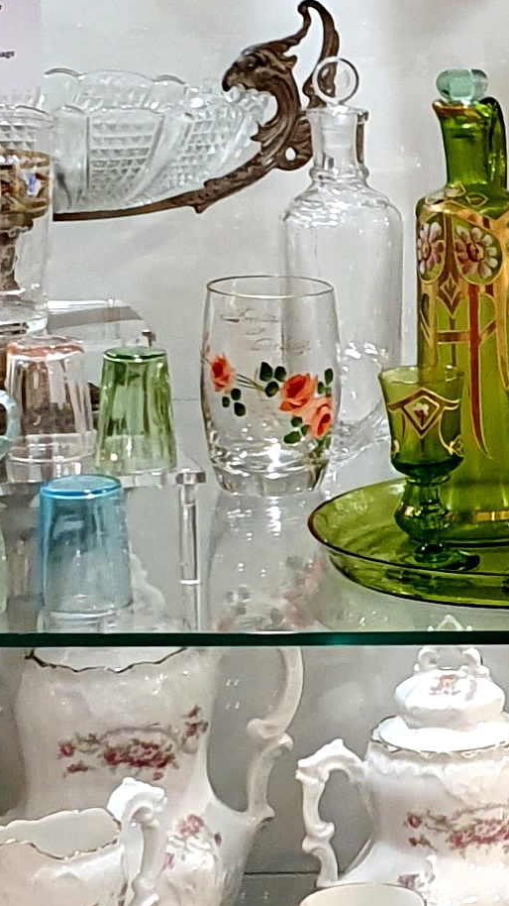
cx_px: 730
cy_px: 451
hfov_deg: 9.5
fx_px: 3000
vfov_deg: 17.2
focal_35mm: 125
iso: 250
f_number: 2.4
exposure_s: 1/50
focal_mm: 4.32
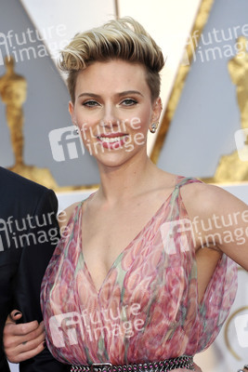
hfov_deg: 4.6
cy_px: 186
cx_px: 124
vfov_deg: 6.9
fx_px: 3097
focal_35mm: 300
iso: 1000
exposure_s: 1/250
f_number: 7.1
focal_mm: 300
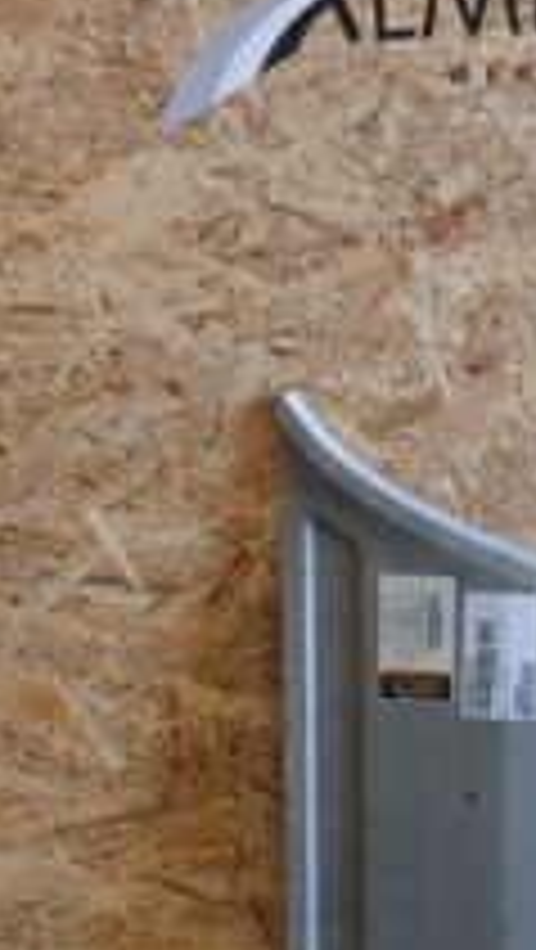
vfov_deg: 31.2
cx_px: 459
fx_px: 1689
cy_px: 628
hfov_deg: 17.8
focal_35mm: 67
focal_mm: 3.98
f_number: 1.8
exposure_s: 1/50
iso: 160
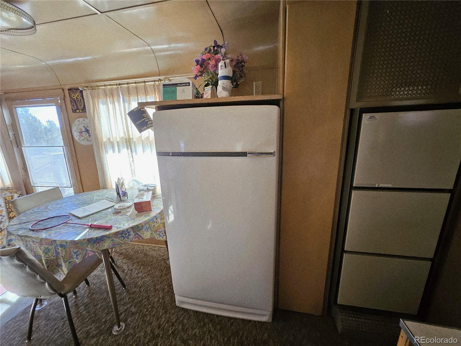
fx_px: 173
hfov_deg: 106.2
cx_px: 230
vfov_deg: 89.9
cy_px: 173
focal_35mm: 13
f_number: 2.2
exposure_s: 1/77.5
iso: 200
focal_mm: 1.74
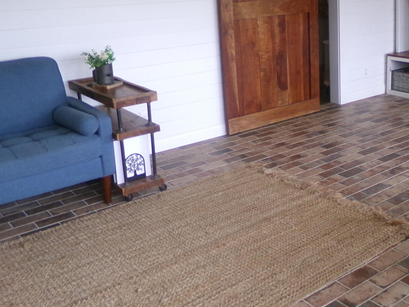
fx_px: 544
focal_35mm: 46
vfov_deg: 31.2
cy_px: 93
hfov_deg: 39.2
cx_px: 343
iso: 134
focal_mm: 4.3
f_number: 3.7
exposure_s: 1/34
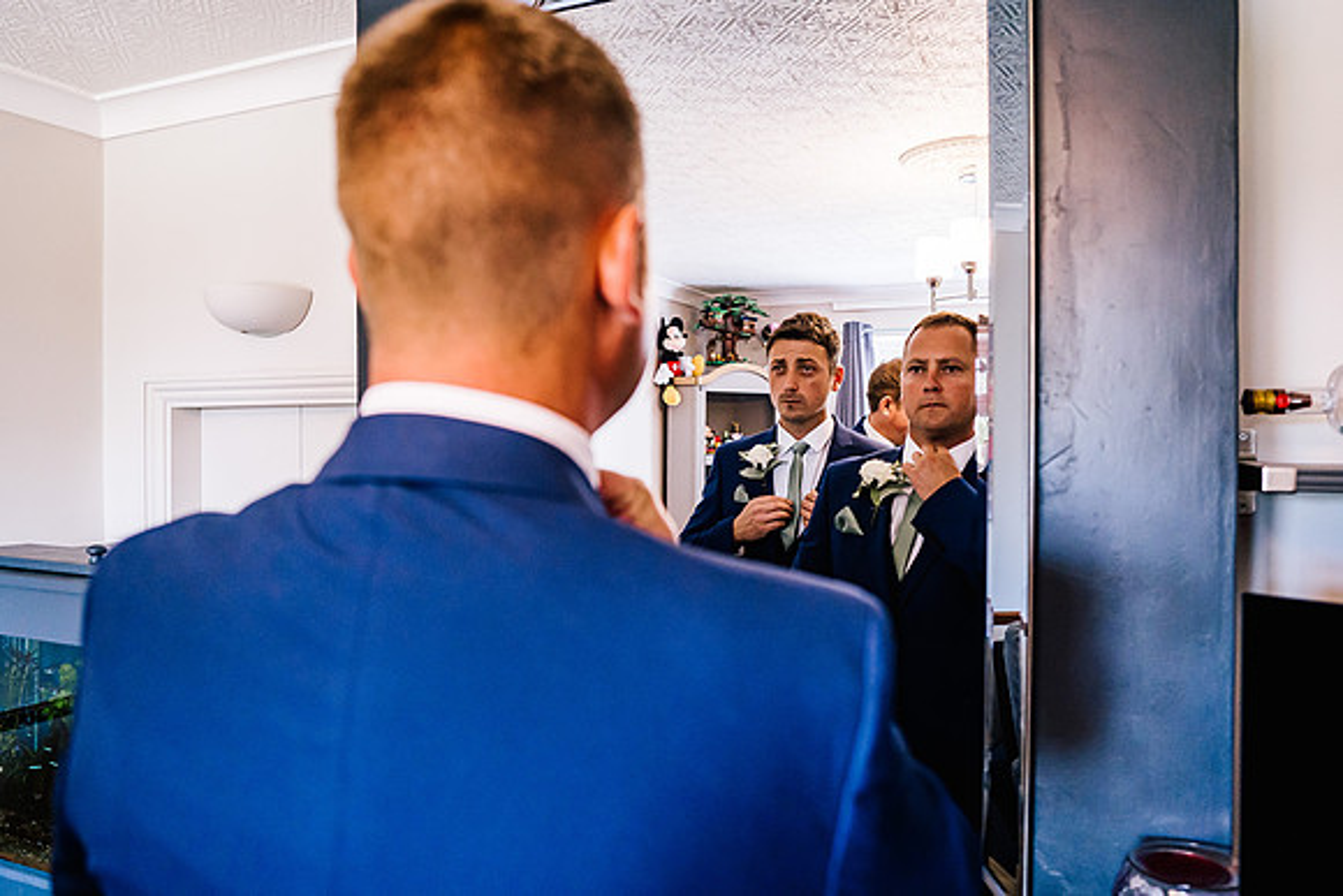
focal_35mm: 26
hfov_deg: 69.6
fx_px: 966
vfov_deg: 49.8
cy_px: 448
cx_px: 672
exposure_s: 1/125
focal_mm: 24
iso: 2000
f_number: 2.8
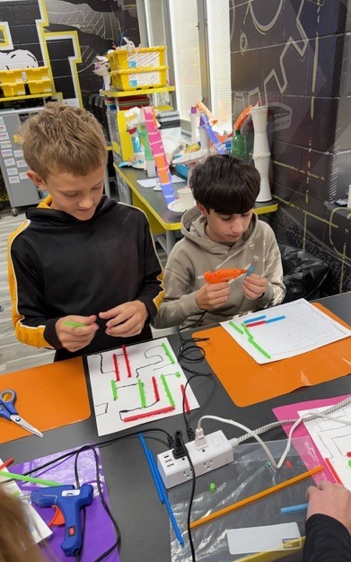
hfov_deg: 47.6
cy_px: 286
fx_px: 398
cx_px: 179
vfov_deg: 70.4
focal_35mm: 26
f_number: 1.78
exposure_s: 1/120
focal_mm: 6.76
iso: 160
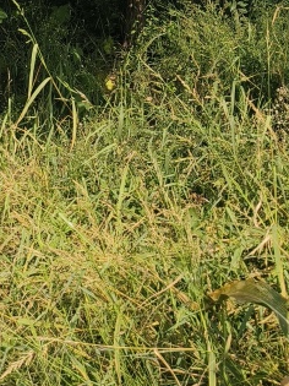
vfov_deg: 20.4
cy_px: -233
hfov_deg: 17.7
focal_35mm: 78
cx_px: -83
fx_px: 869
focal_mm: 5.5
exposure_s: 1/1002
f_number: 1.75
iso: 100
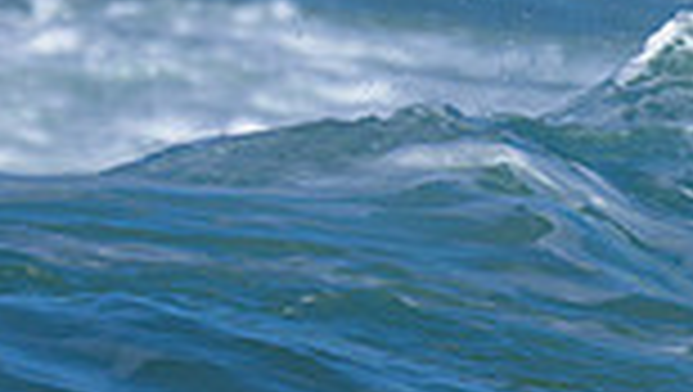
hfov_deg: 0.5
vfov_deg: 0.3
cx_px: 1132
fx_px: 79980
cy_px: 29
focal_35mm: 4348
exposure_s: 1/2000
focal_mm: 800
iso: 180
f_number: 6.3
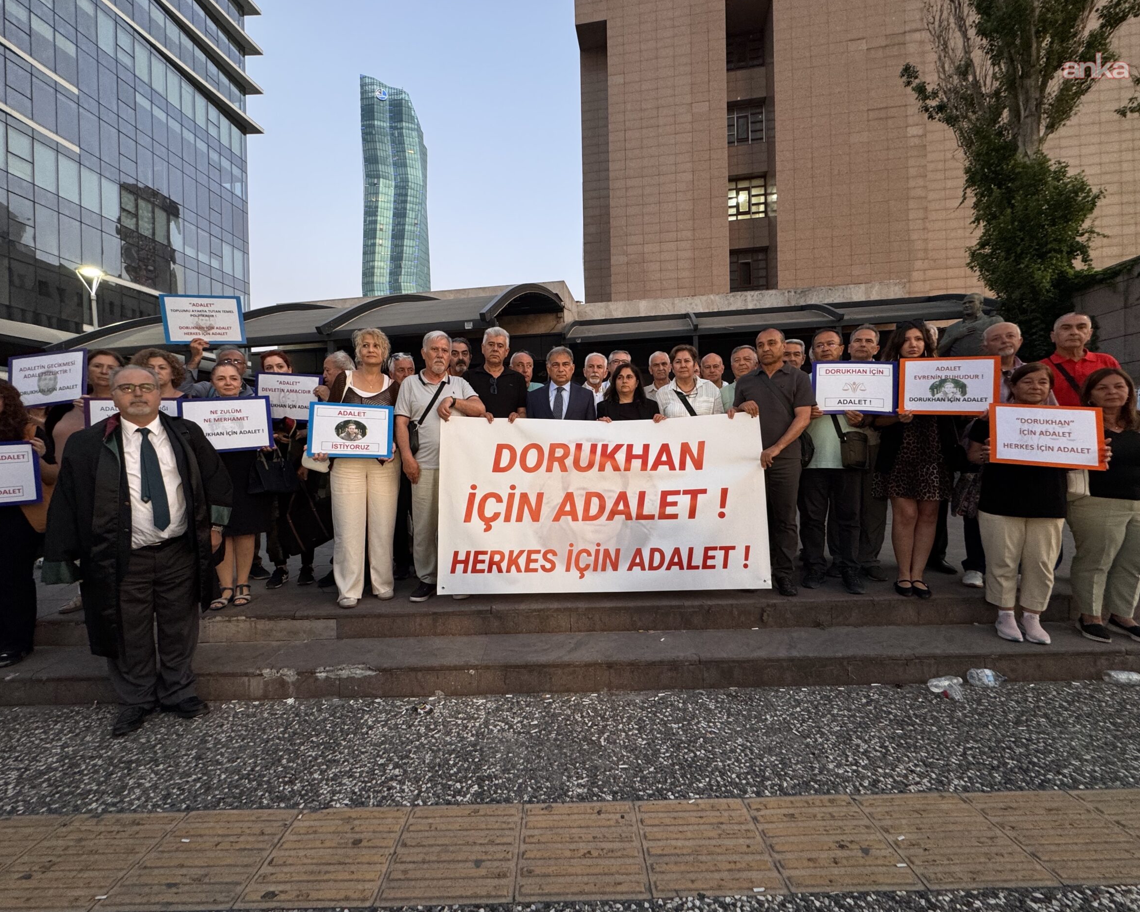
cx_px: 569
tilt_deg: -0.2
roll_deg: +1.4
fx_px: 506
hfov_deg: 96.8
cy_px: 456
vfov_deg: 84.0
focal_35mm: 15
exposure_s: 1/50
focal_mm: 2.22
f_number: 2.2
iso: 200
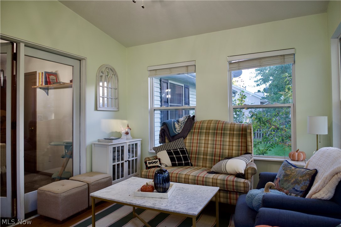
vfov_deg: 53.1
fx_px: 227
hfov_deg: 73.7
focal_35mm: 24
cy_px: 114
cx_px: 170
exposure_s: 1/100
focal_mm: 24
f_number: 2.8
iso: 250
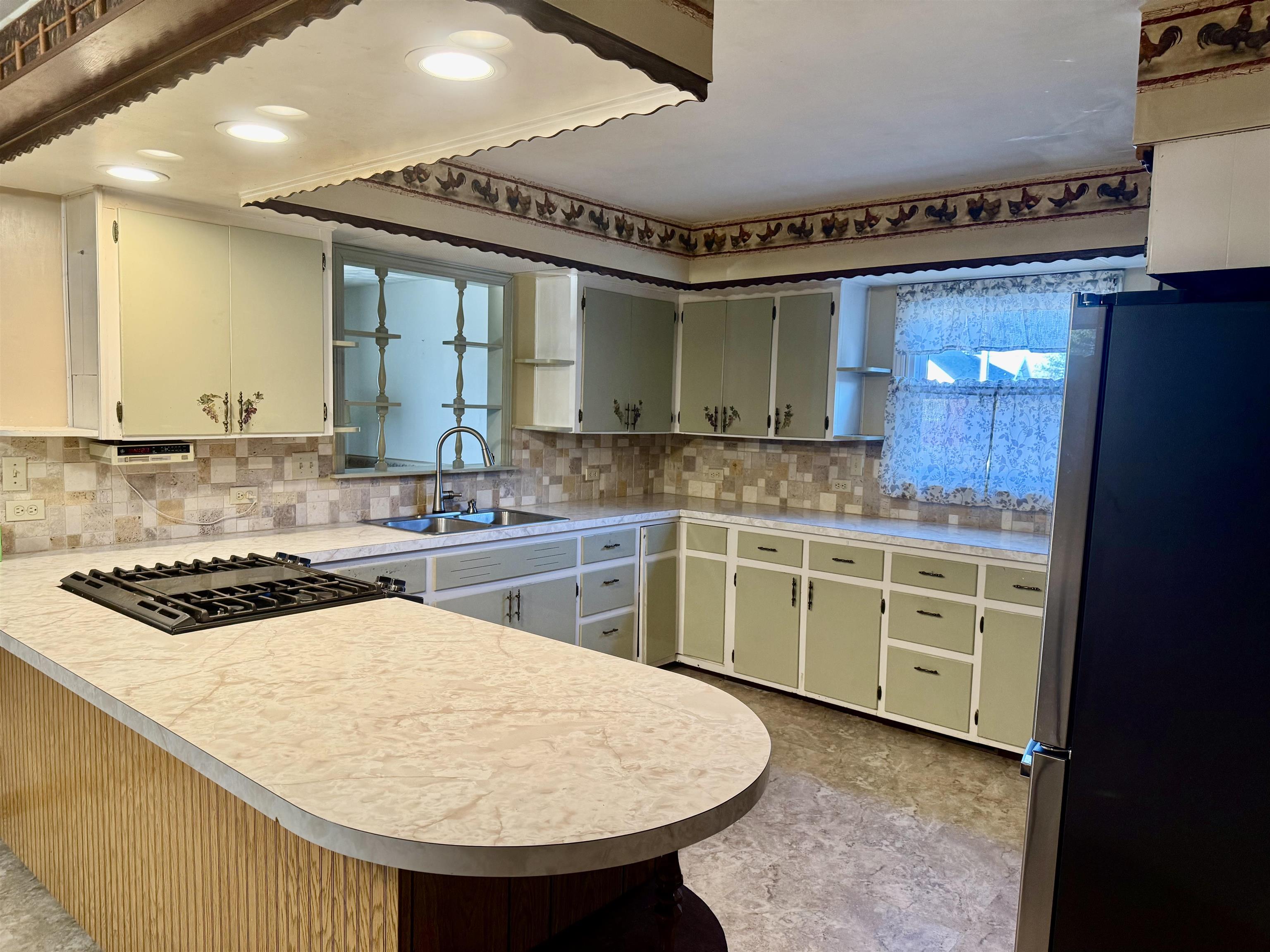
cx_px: 635
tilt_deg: -4.9
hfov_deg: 71.6
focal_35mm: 24
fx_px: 881
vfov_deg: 56.8
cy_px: 476
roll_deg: -1.7
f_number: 1.78
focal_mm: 6.76
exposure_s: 1/60
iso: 160
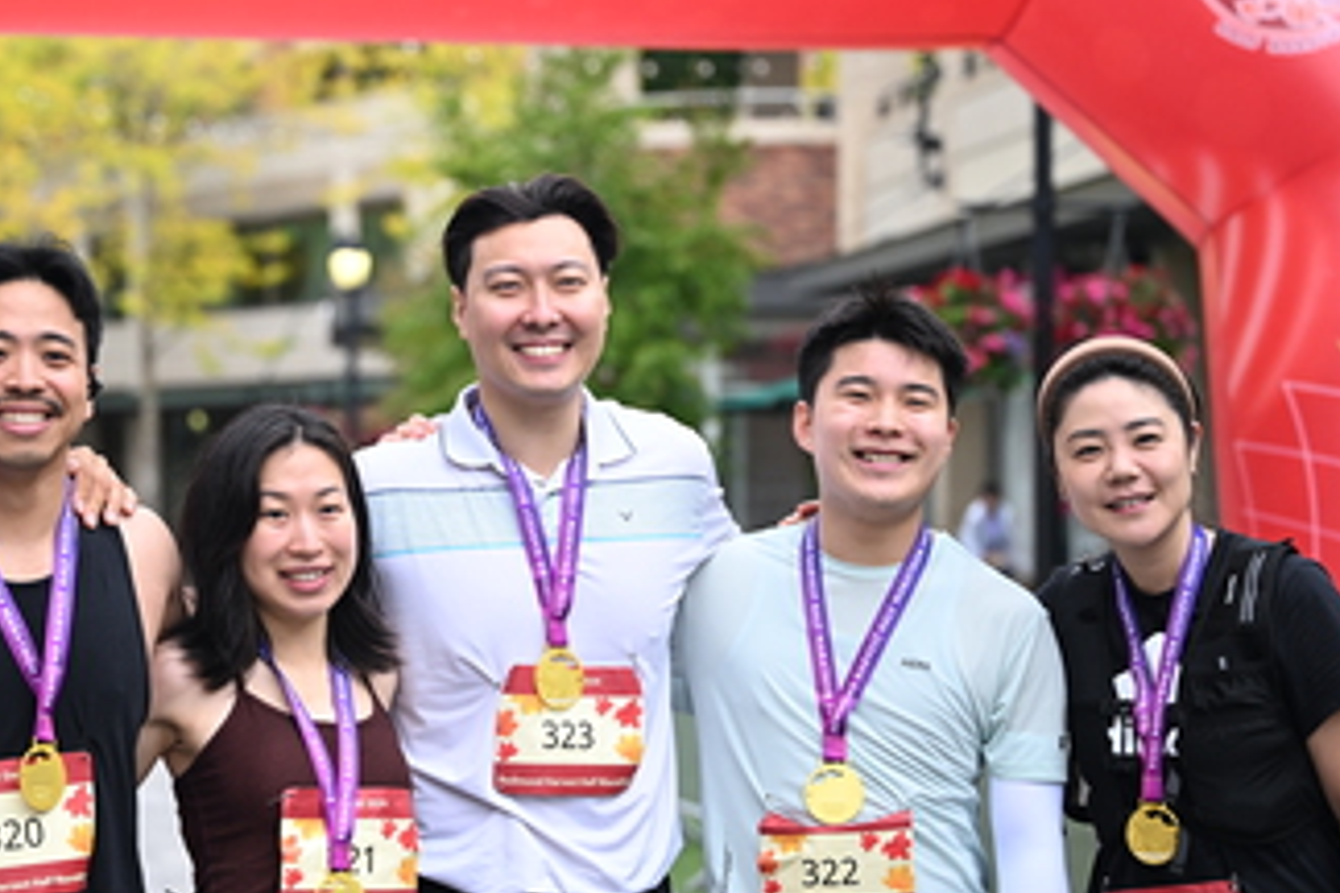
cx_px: 389
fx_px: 4429
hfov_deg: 17.1
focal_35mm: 119
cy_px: 424
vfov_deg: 11.5
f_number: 2.8
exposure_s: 1/1600
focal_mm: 70
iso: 640
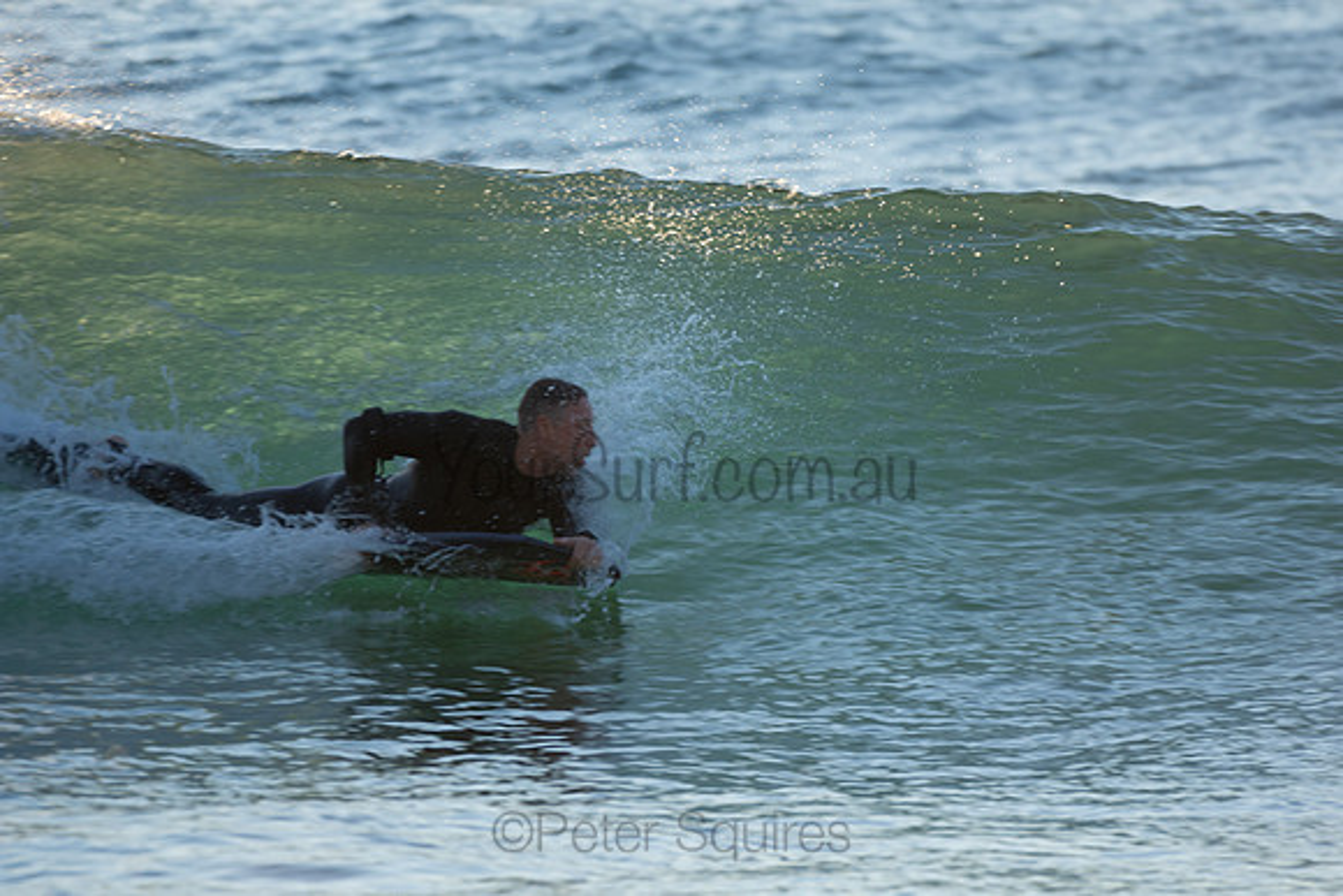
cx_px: 672
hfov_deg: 2.7
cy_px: 448
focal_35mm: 750
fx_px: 27984
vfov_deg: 1.8
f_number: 5.6
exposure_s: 1/400
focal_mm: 500
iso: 250
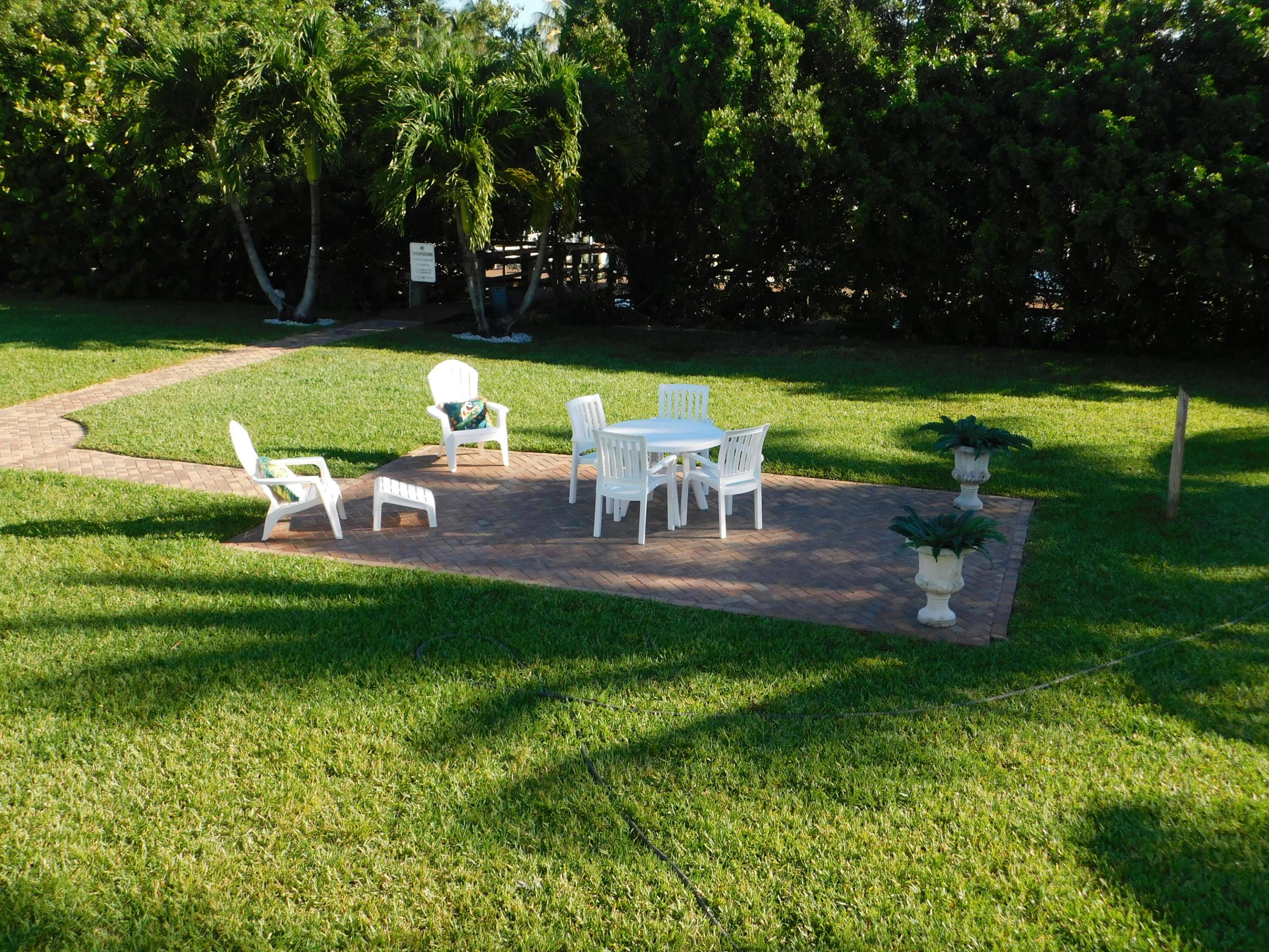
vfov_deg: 39.7
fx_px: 1320
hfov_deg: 51.4
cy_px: 476
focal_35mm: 36
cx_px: 634
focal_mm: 6.3
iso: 125
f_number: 3.5
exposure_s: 1/640
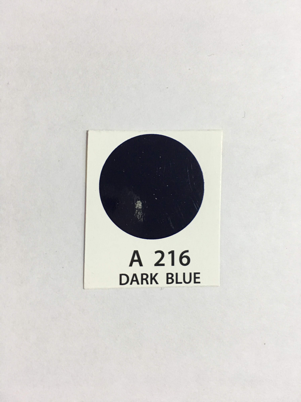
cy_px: 201
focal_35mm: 29
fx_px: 336
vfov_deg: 61.7
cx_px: 150
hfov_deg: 48.2
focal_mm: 4.15
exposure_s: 1/33
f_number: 2.2
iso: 160
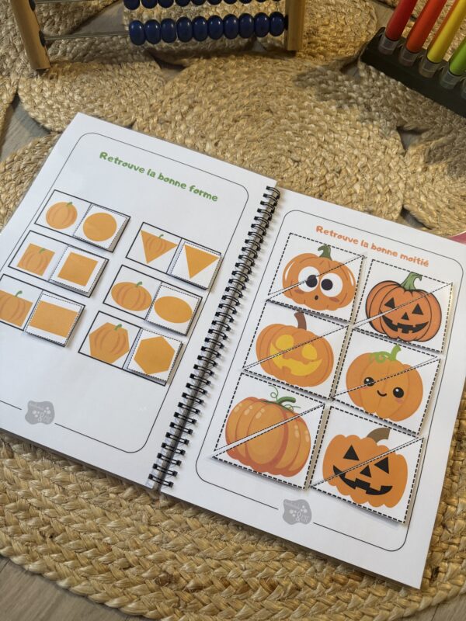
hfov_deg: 56.8
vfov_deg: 71.6
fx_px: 431
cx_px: 233
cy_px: 310
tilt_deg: -71.9
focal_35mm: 24
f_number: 1.78
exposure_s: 1/60
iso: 320
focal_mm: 6.76
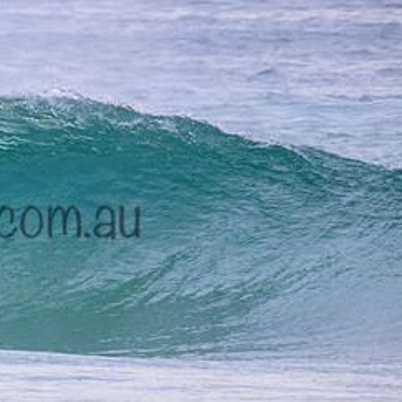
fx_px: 21298
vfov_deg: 1.1
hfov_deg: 1.1
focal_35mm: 1621
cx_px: -35
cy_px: 199
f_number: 11
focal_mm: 800
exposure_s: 1/320
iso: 7200
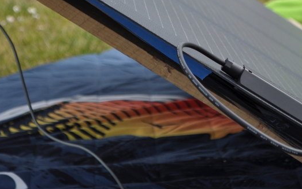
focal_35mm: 172
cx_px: 165
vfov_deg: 7.6
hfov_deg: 12.2
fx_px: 1416
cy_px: 36
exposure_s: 1/750
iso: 200
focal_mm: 55
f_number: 5.6
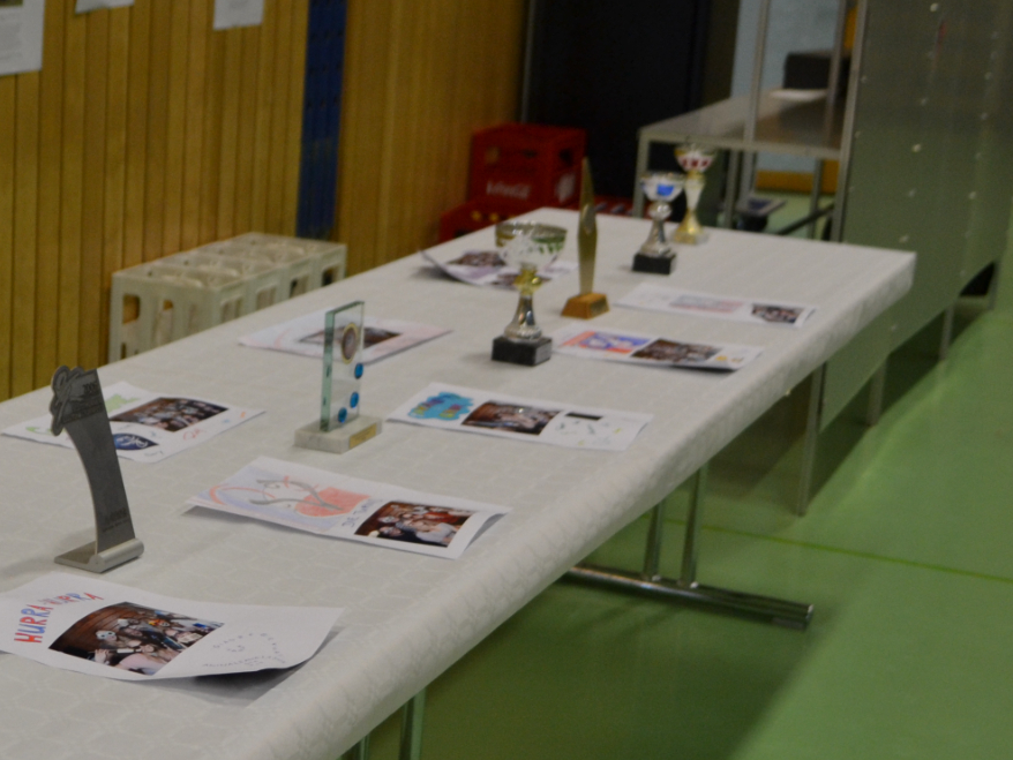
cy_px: 490
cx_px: 217
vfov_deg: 19.9
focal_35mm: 74
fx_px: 2166
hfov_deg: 25.9
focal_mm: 22
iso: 500
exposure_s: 1/60
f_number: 3.8
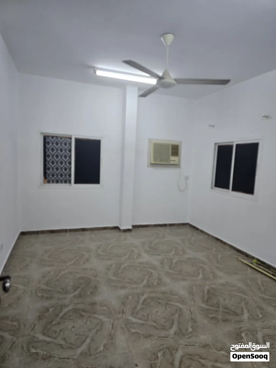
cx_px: 138
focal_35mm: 23
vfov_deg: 73.9
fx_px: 244
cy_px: 184
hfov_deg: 58.9
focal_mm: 6.3
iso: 200
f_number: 1.7
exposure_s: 1/100
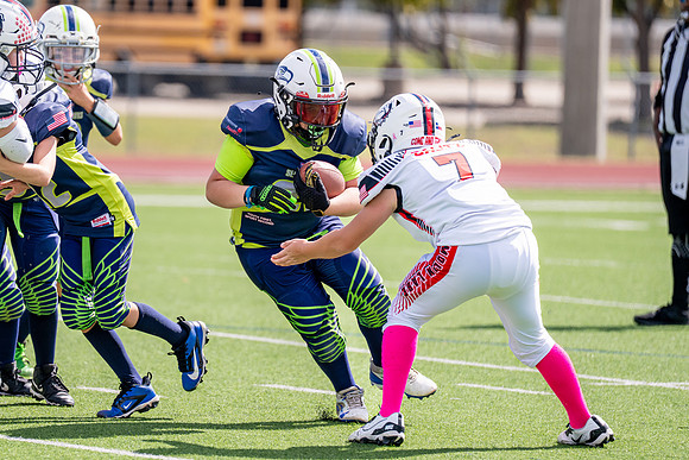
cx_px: 162
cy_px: 215
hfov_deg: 6.3
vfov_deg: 4.2
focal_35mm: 328
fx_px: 6272
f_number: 2.8
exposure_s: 1/4000
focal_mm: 200
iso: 250
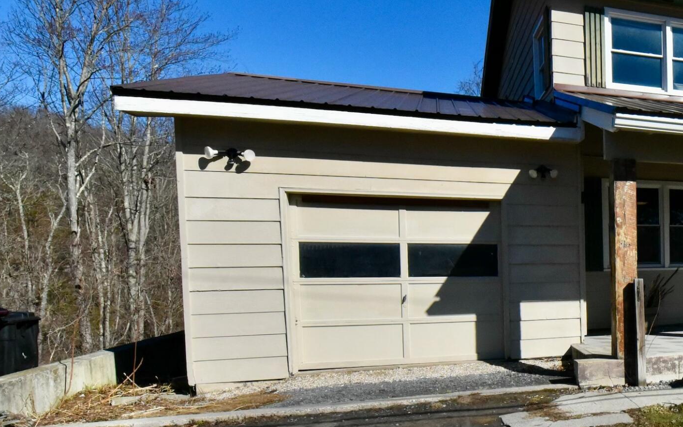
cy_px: 312
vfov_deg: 39.7
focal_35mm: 31
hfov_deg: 49.5
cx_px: 689
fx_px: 577
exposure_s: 1/4000
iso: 4000
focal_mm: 14
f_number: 16
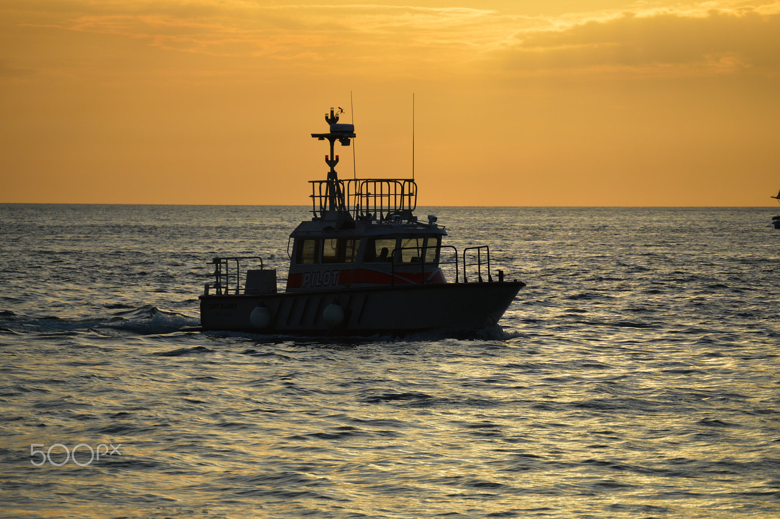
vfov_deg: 4.6
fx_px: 6494
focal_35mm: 300
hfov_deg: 6.9
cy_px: 260
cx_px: 390
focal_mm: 200
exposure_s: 1/2000
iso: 180
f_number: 5.6
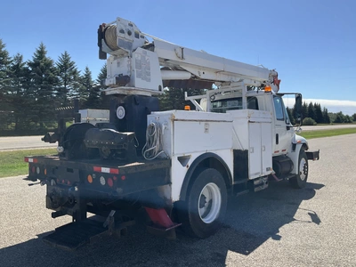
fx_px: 298
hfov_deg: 61.7
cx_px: 178
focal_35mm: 29
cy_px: 134
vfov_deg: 48.2
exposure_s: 1/1730
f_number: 1.8
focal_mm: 3
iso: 25
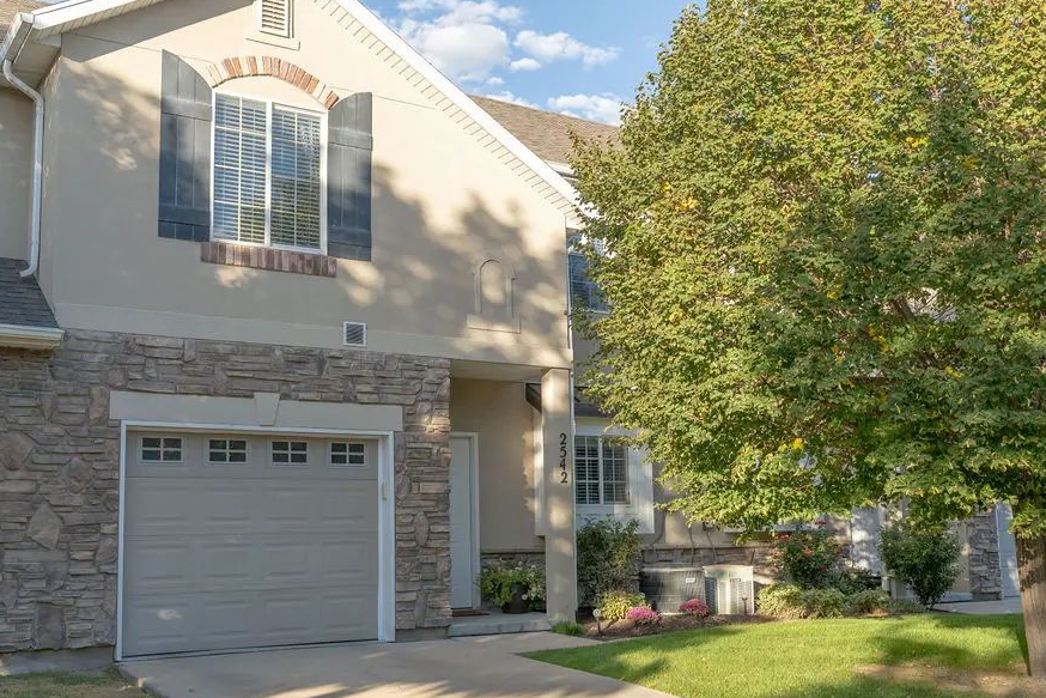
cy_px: 396
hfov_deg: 47.4
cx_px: 501
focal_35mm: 41
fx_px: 1191
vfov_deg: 32.6
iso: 100
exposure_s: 1/250
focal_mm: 35
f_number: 5
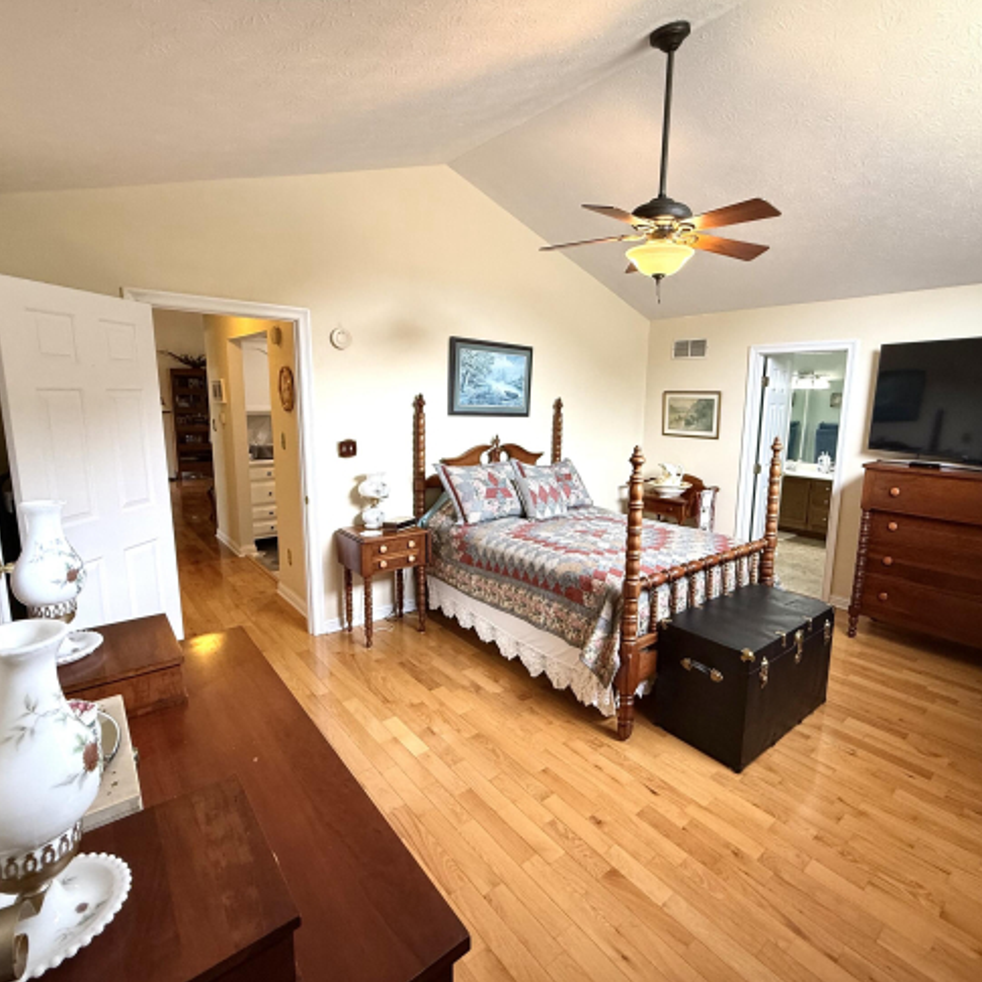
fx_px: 546
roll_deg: -1.7
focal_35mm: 17
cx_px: 548
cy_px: 486
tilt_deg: -8.4
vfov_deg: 84.0
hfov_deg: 83.6
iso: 160
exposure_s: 1/99
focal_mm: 2.22
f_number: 2.2
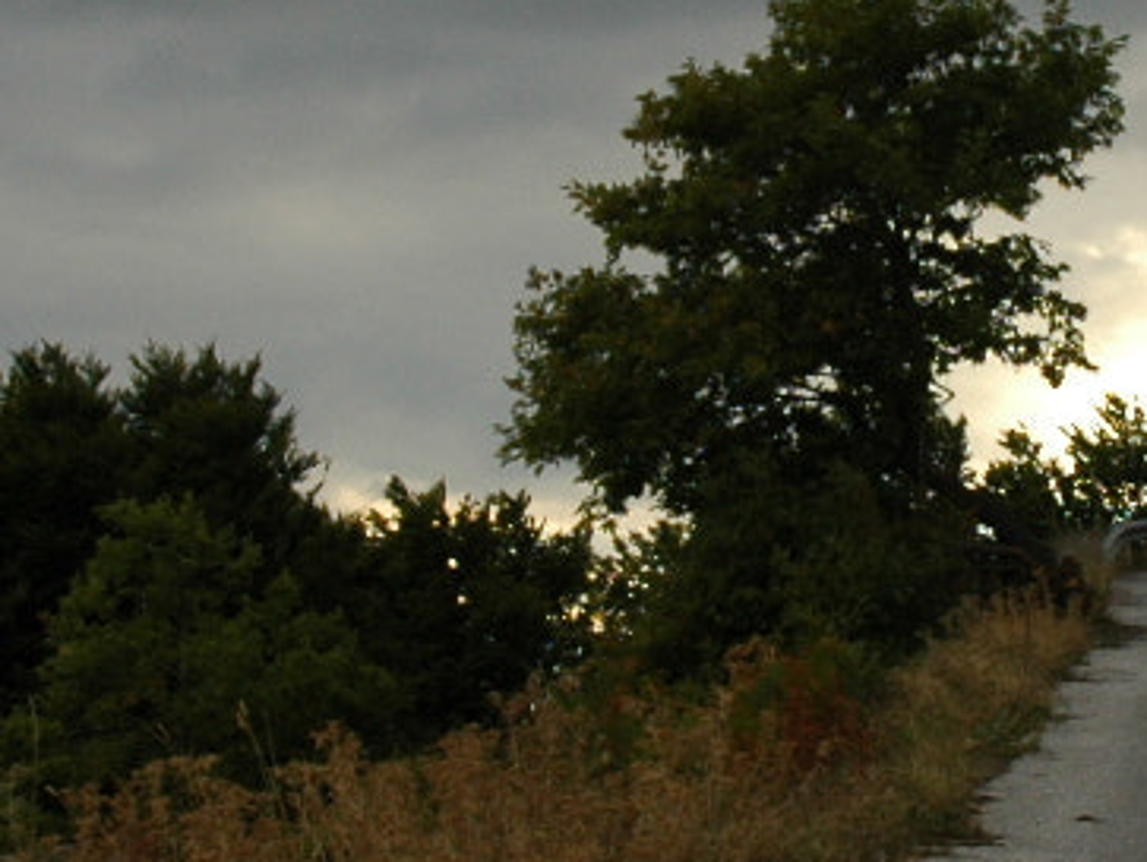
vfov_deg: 8.9
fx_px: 5539
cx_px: 935
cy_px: 325
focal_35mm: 167
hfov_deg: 11.8
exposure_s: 1/200
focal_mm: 28
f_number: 7.1
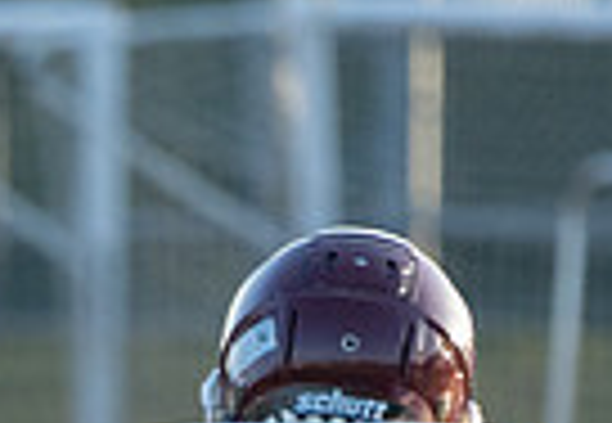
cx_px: -420
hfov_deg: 0.8
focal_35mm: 2525
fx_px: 43413
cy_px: 827
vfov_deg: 0.6
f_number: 5.6
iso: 800
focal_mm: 400
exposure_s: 1/1250
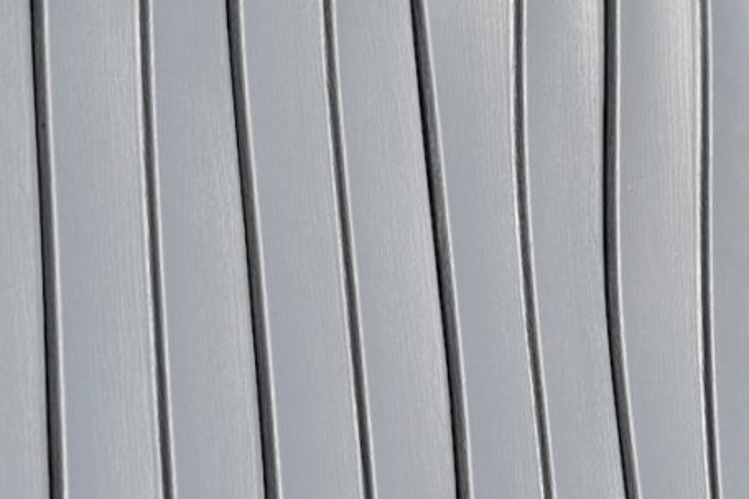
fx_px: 5761
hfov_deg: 7.4
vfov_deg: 5.0
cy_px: 159
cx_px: 772
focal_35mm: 277
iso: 100
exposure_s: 1/250
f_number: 8
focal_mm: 82
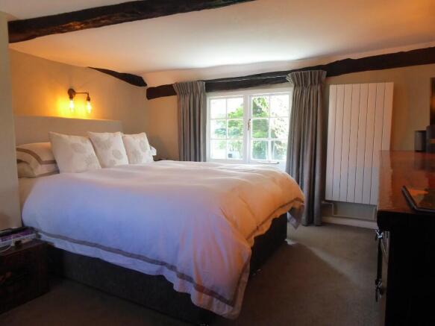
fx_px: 314
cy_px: 163
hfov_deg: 69.4
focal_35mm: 25
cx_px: 218
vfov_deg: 54.9
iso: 400
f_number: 3.3
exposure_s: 1/60
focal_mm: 4.3
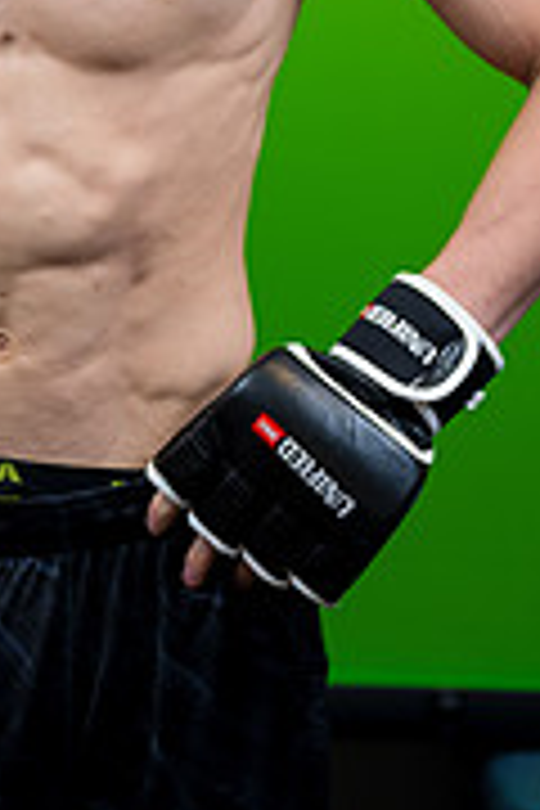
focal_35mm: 125
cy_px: -27
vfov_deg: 16.0
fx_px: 2812
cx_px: 63
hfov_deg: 10.9
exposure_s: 1/160
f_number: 2
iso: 100
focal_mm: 50
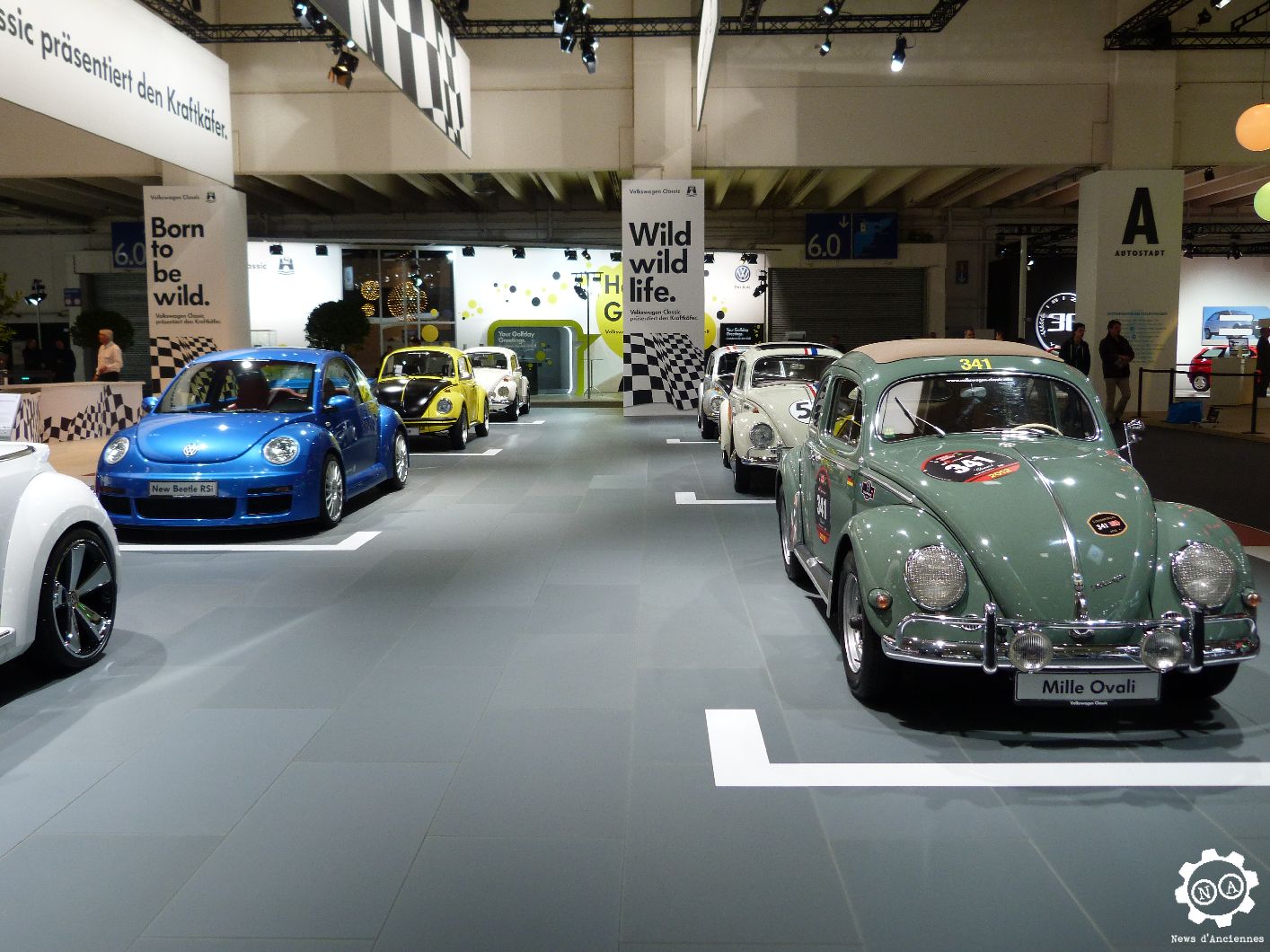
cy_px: 476
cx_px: 635
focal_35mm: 30
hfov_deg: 60.0
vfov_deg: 46.8
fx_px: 1100
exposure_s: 1/60
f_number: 2.9
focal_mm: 5.3
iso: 125
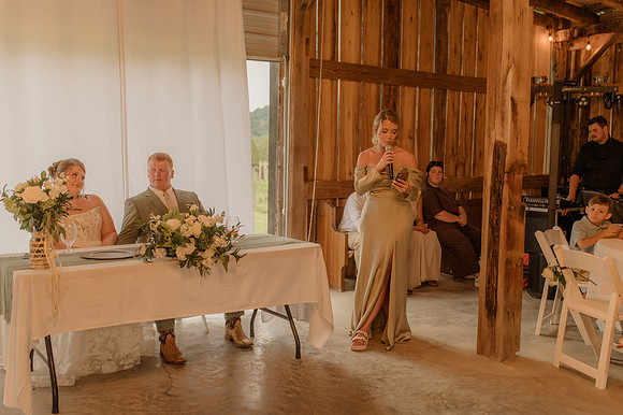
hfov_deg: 51.8
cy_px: 208
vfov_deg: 35.8
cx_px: 312
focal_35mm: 37
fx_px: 642
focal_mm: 35
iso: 640
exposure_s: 1/200
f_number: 2.5
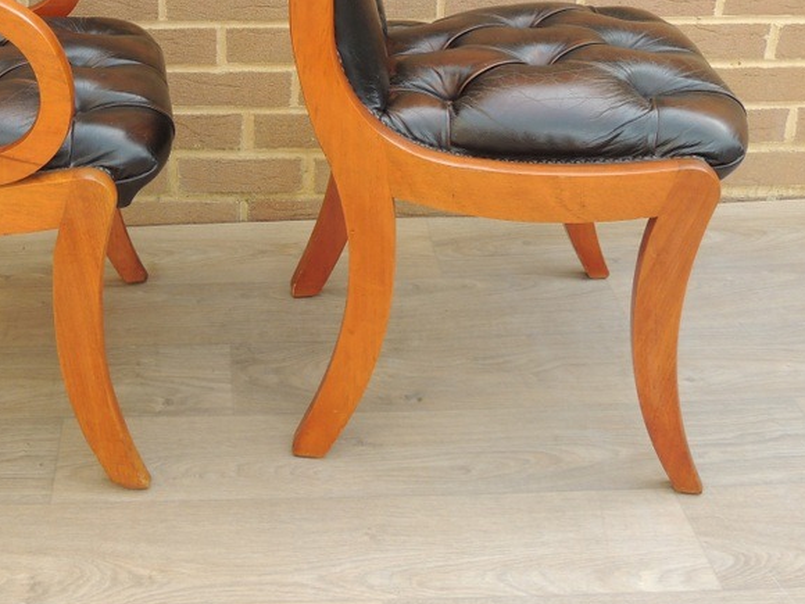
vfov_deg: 26.8
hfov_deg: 35.3
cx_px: 190
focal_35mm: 53
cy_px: 86
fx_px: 1233
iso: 100
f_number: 3.1
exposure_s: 1/160
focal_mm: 5.3
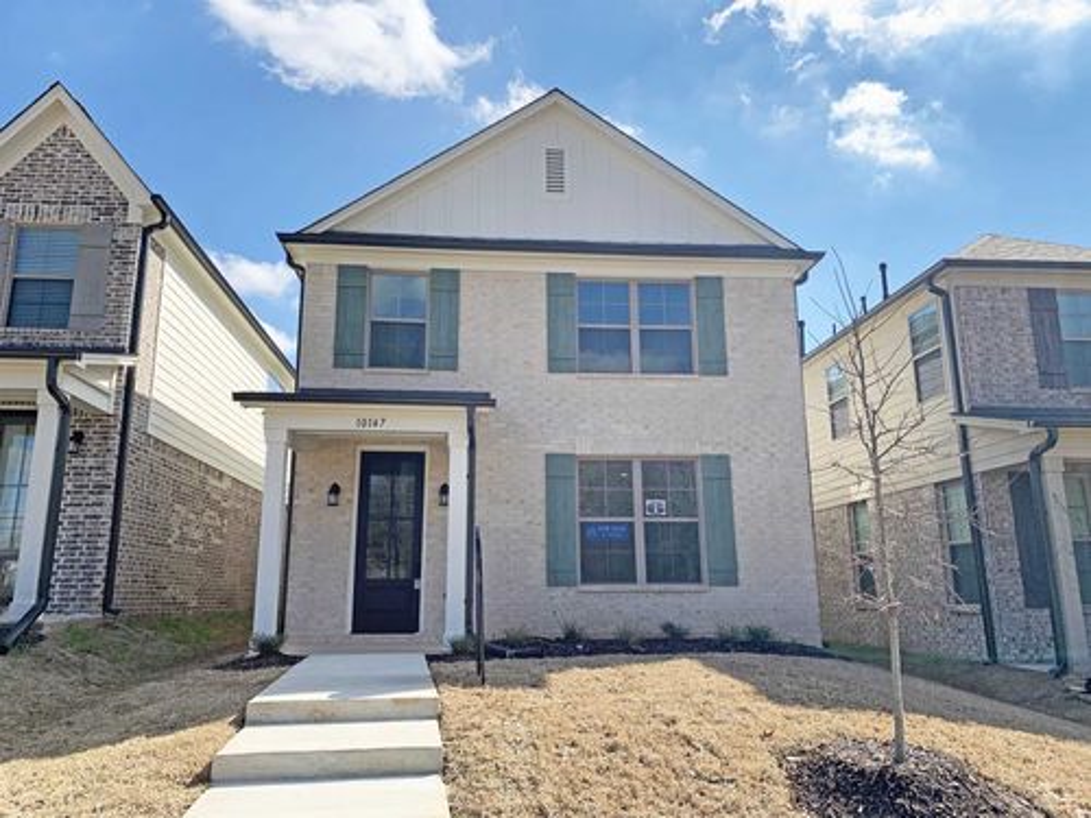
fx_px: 819
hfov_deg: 67.3
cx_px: 546
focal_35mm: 26
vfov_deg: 53.1
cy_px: 409
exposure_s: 1/2611
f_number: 1.8
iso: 25
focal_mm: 4.25
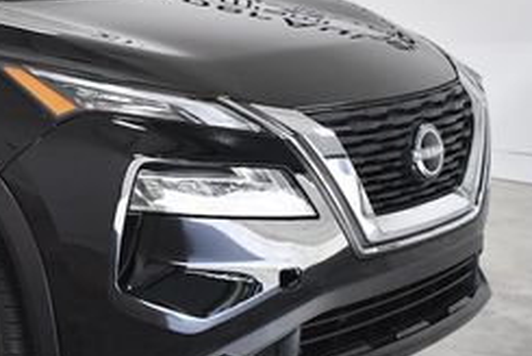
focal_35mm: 94
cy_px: 103
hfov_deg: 20.6
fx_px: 1391
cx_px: -65
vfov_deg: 14.6
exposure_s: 1/640
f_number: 4
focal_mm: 24
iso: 1250
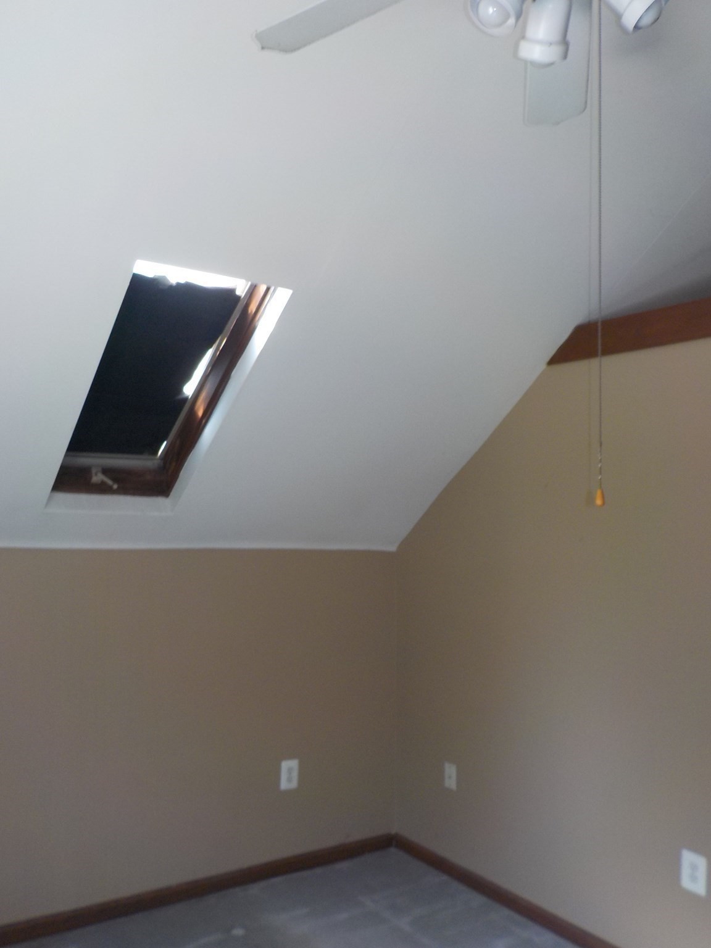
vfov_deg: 60.0
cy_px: 474
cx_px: 356
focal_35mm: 30
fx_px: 822
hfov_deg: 46.8
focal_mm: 4.1
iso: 140
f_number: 3.3
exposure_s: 1/30
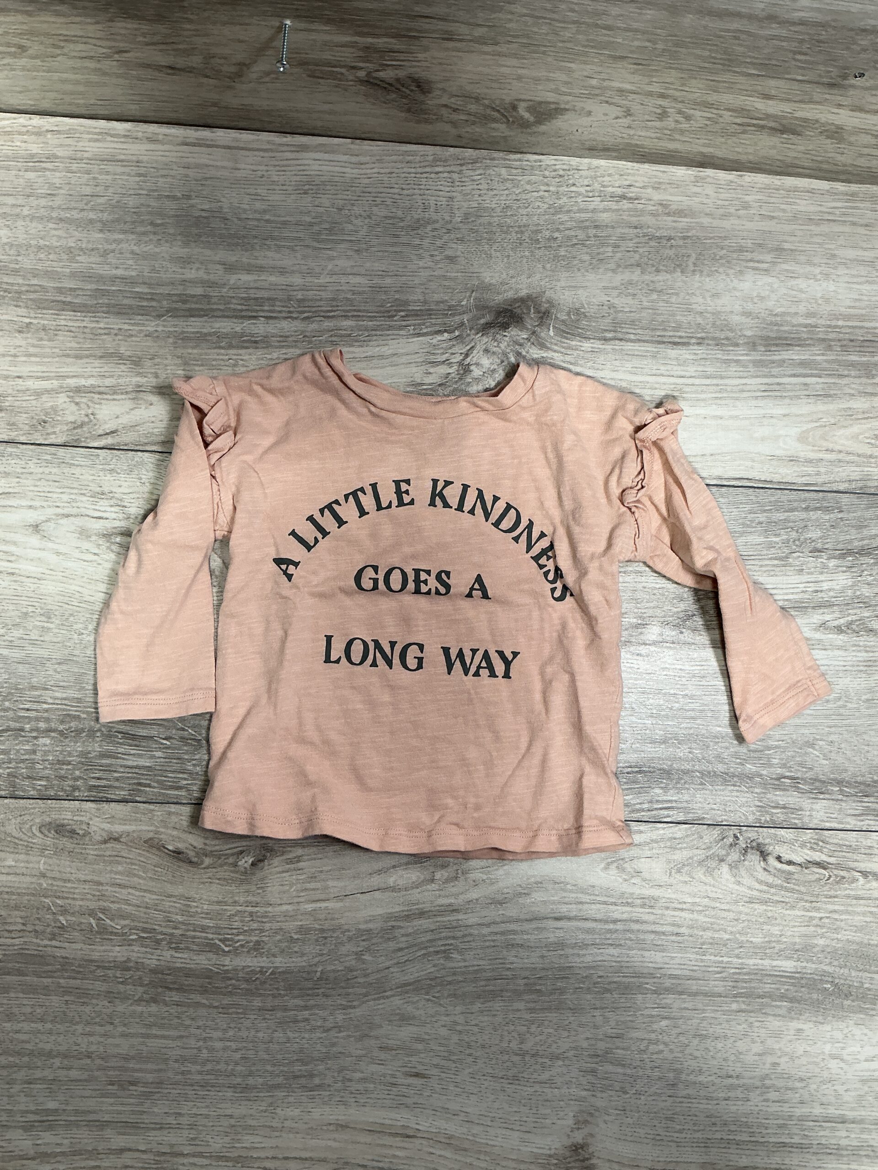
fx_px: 981
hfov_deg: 48.2
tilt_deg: -83.7
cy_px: 585
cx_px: 439
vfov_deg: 61.7
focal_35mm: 29
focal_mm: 3
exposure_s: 1/50
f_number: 1.8
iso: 40
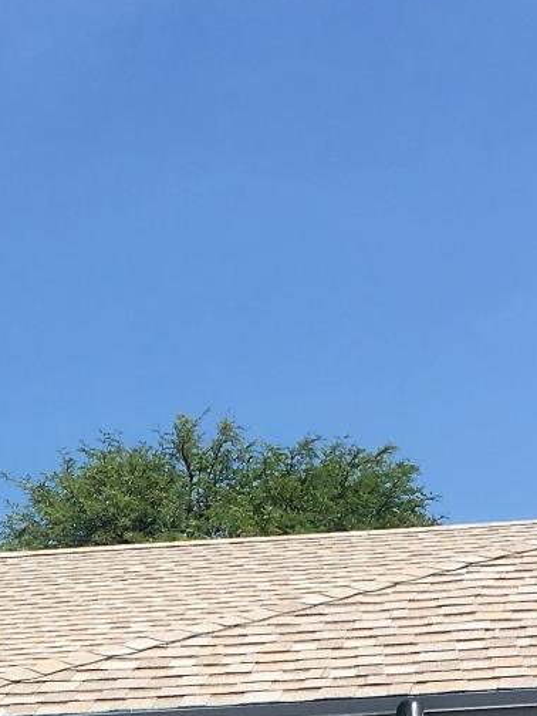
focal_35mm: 115
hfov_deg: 12.8
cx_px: 75
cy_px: 1026
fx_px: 2379
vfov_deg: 15.9
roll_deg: +0.4
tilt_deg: +2.4
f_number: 2.2
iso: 25
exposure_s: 1/1709
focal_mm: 4.15
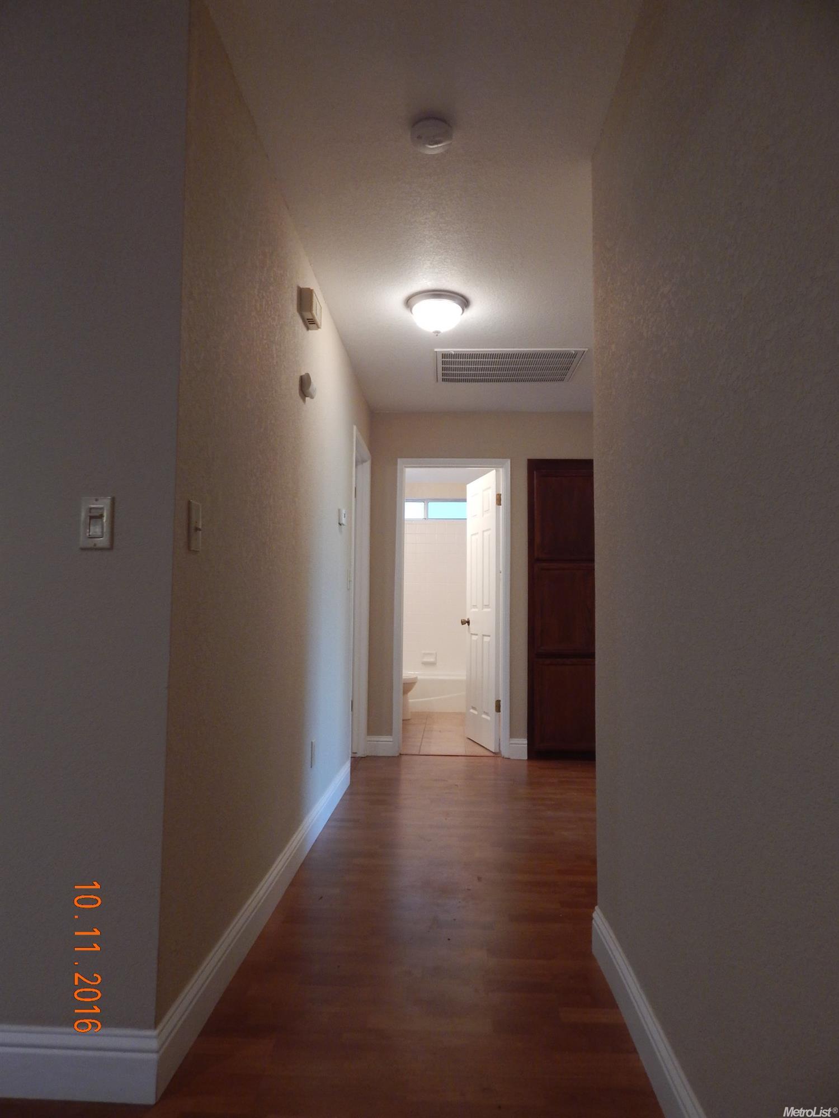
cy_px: 559
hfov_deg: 61.1
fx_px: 711
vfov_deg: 76.4
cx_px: 420
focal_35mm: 22
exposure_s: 1/30
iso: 220
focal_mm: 4
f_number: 3
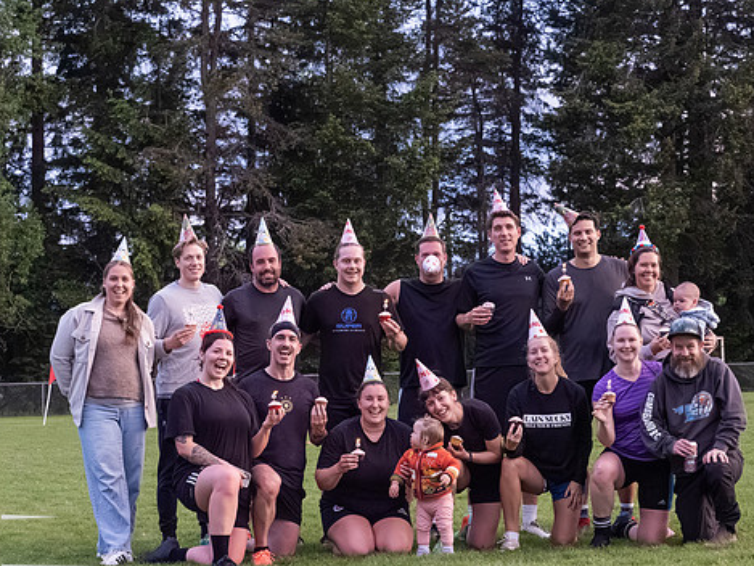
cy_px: 340
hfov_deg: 19.8
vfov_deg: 14.9
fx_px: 2157
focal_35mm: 99
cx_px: 378
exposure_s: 1/1000
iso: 6400
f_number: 4.5
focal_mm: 40
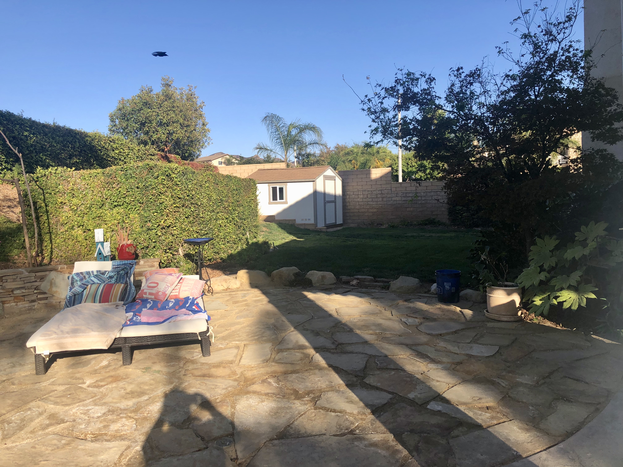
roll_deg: +0.5
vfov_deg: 49.7
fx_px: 504
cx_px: 312
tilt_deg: -3.0
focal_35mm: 28
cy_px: 234
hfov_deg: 63.4
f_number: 1.8
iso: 20
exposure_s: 1/1245
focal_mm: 4
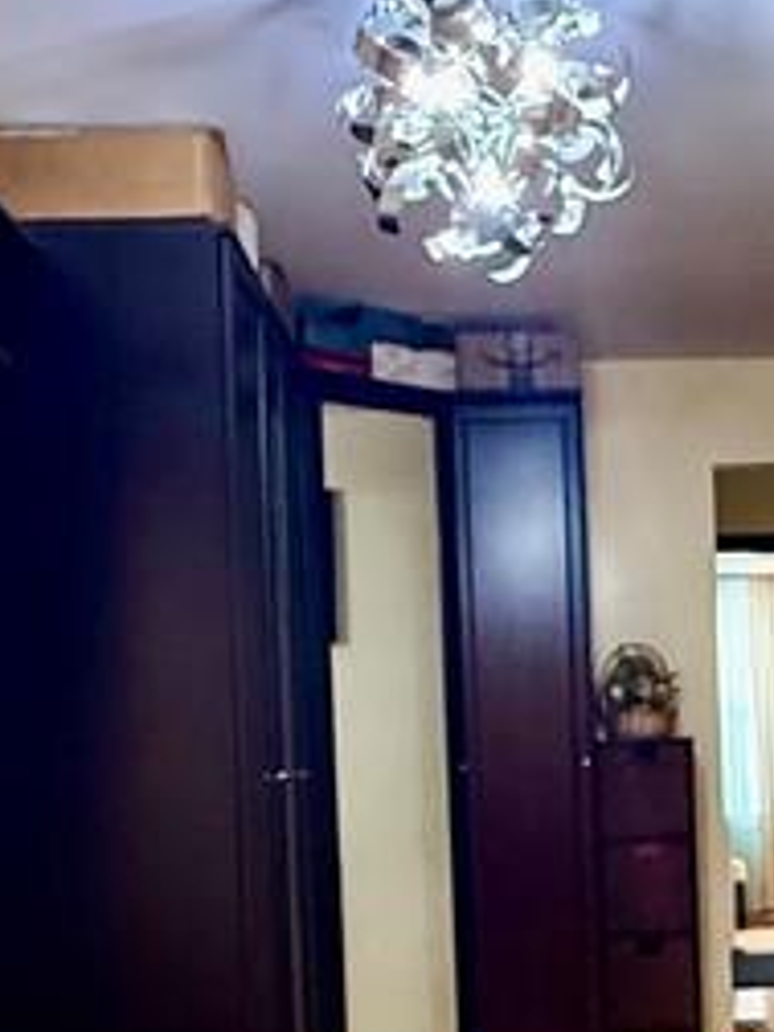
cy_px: 766
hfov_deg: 25.0
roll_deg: +0.9
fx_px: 1699
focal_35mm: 57
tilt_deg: -1.3
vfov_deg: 33.2
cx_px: 684
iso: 640
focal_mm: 2.22
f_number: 2.2
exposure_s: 1/60
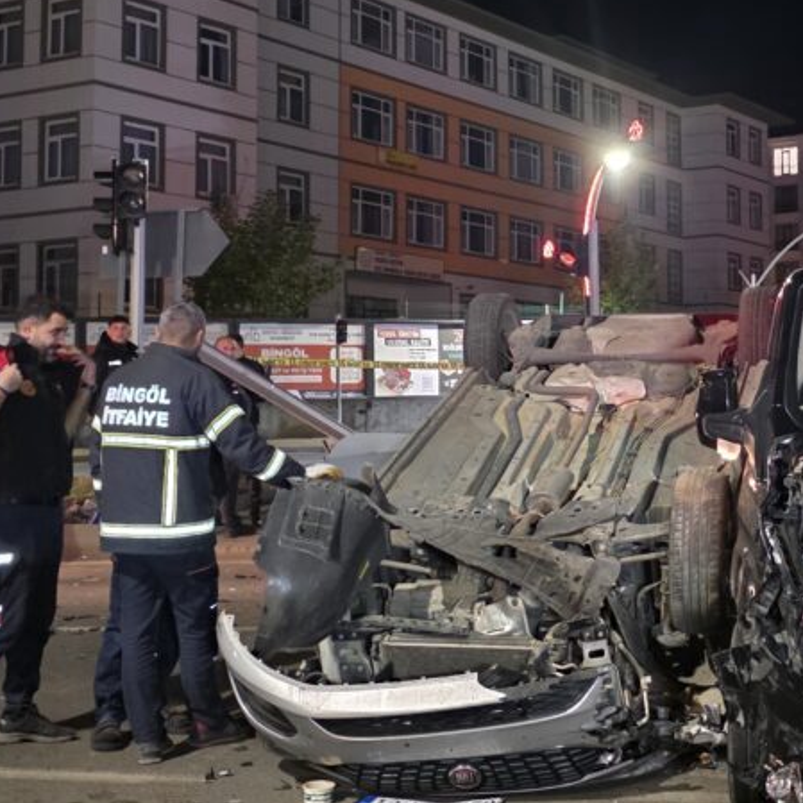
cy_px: 290
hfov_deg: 29.1
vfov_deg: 29.4
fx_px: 1522
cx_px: 610
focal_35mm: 58
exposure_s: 1/33.3
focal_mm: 6.3
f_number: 1.7
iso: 1600
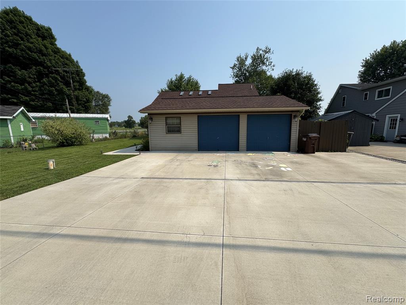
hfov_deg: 102.1
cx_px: 203
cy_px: 152
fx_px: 164
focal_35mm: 14
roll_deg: +0.8
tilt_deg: -9.1
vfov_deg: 85.7
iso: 50
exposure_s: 1/2770
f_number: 2.2
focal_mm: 2.22
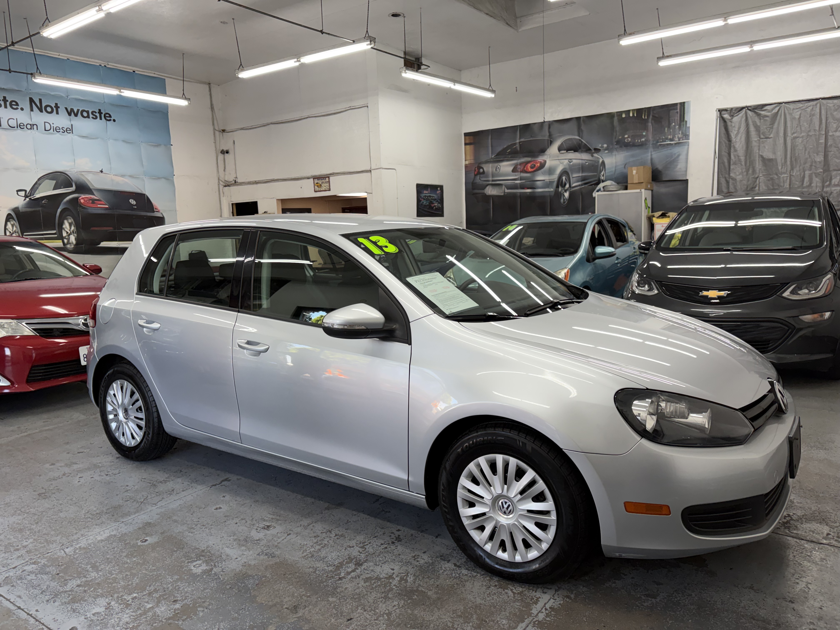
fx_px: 631
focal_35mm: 26
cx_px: 420
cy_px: 315
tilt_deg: -6.9
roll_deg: +3.0
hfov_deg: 67.3
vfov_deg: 53.1
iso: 80
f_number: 1.6
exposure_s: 1/120
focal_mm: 5.96
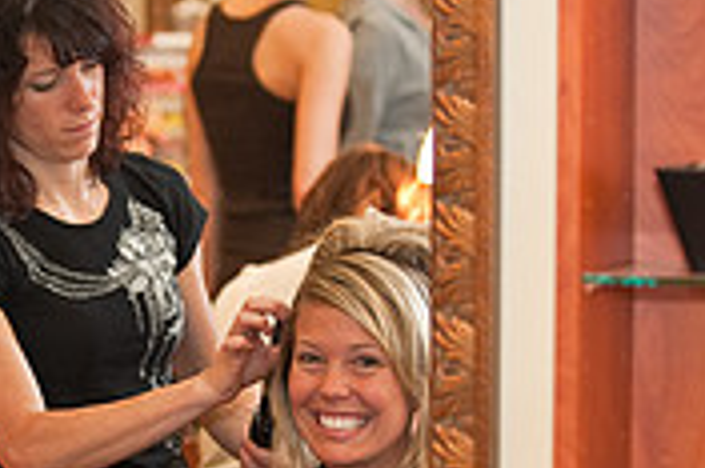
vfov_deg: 5.9
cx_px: 84
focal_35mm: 231
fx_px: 4519
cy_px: 356
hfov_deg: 8.9
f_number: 2.8
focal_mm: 70
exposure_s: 1/60
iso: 640
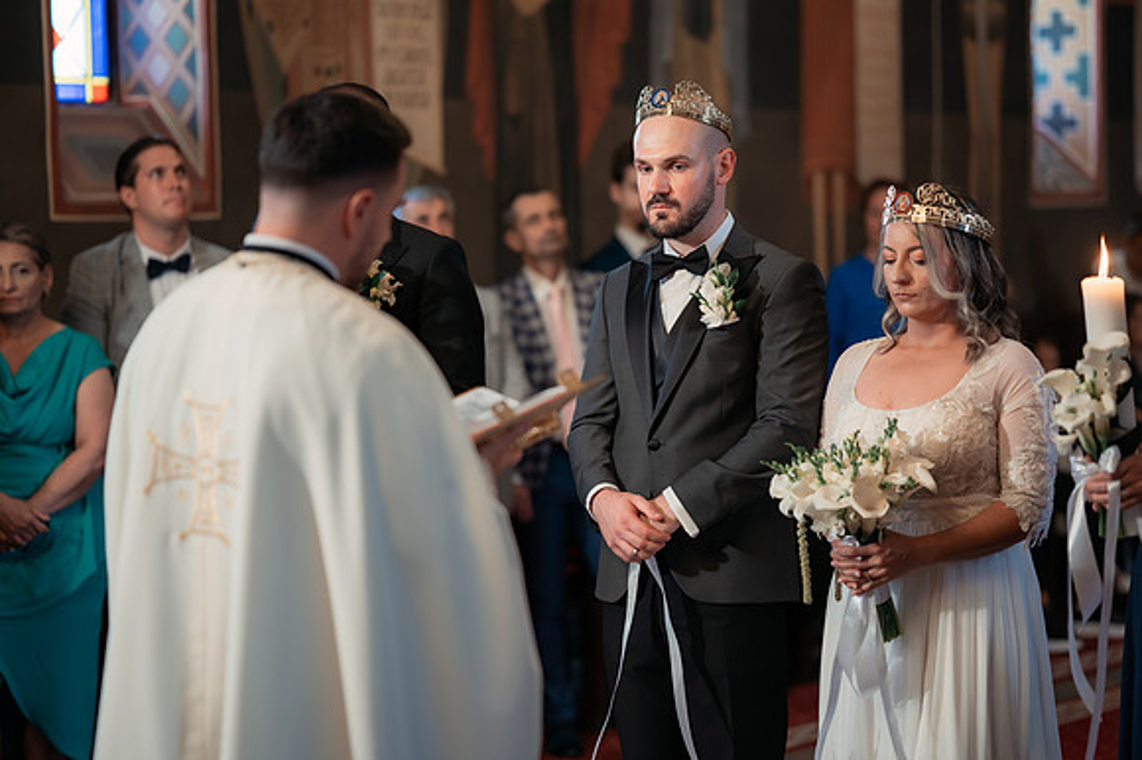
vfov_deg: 15.1
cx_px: 609
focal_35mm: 91
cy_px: 380
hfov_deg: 22.5
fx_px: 2874
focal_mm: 85
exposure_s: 1/200
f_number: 1.8
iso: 1600
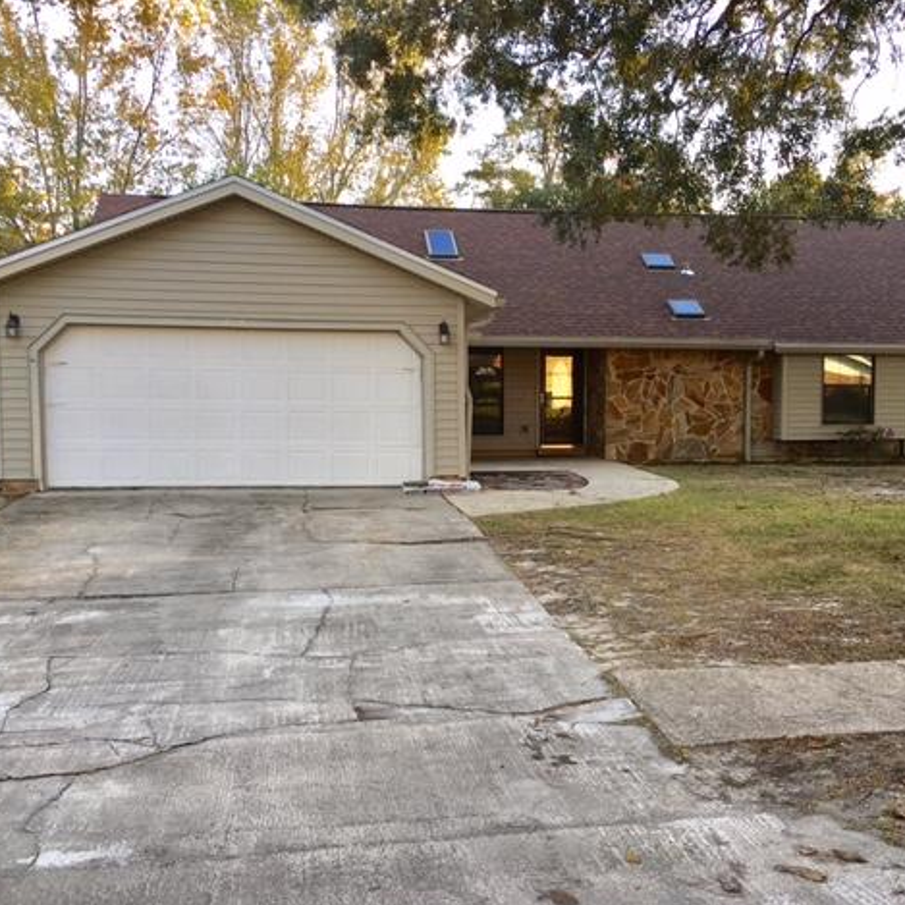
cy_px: 459
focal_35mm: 35
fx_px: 1035
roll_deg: -0.7
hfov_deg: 47.1
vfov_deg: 47.2
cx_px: 504
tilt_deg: -1.7
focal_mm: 4.15
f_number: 2.2
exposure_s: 1/125
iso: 25
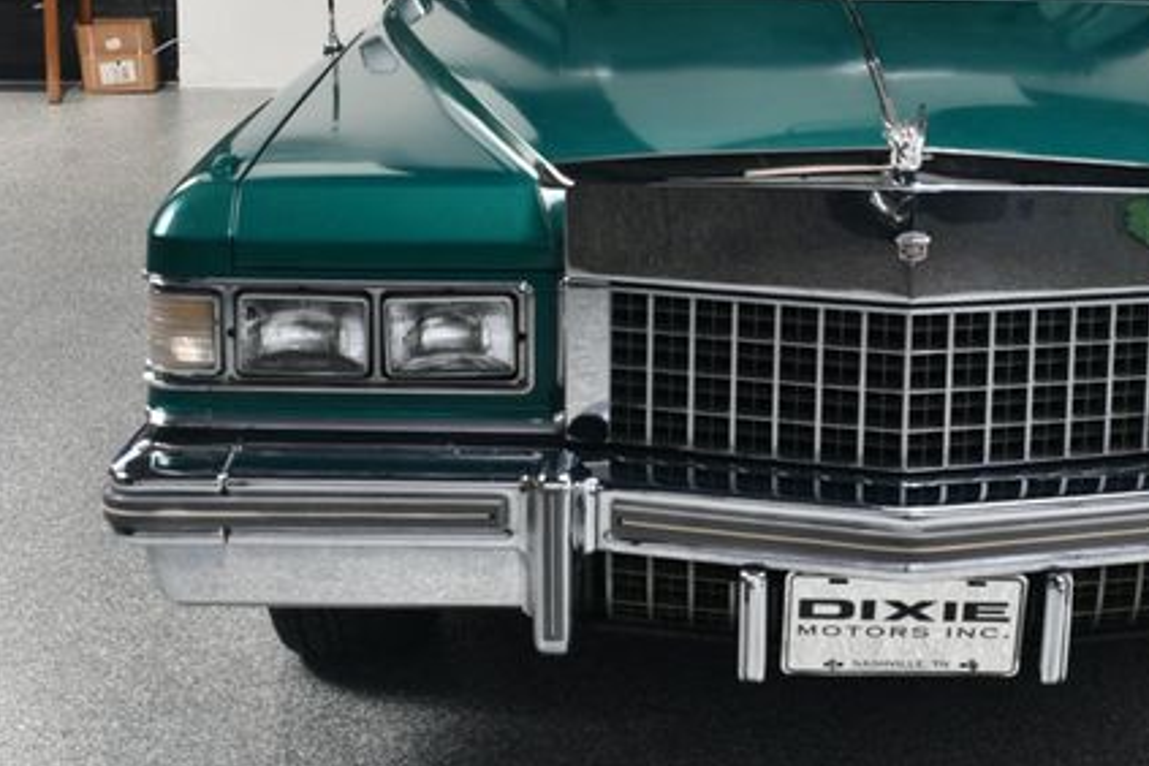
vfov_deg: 19.9
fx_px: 2170
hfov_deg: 29.3
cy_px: 242
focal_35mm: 68
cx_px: 842
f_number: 11
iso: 100
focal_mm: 30
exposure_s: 1/160
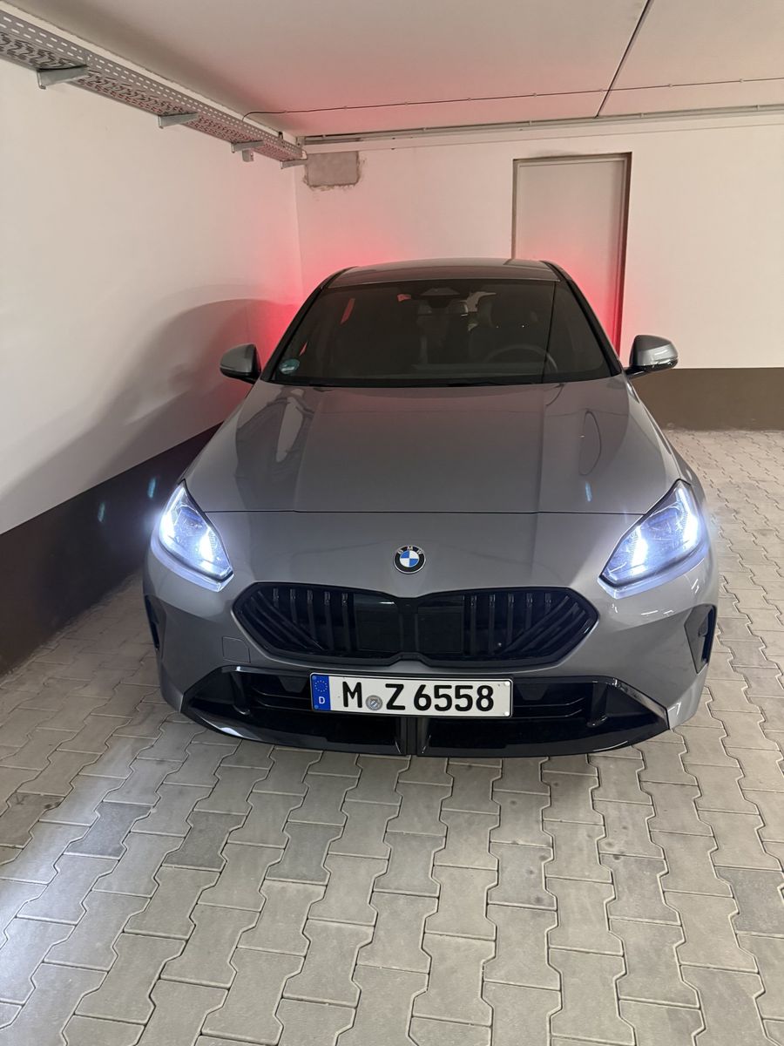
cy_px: 523
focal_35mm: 24
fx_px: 725
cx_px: 392
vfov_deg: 71.6
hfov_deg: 56.8
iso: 800
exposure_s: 1/43
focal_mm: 6.76
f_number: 1.78
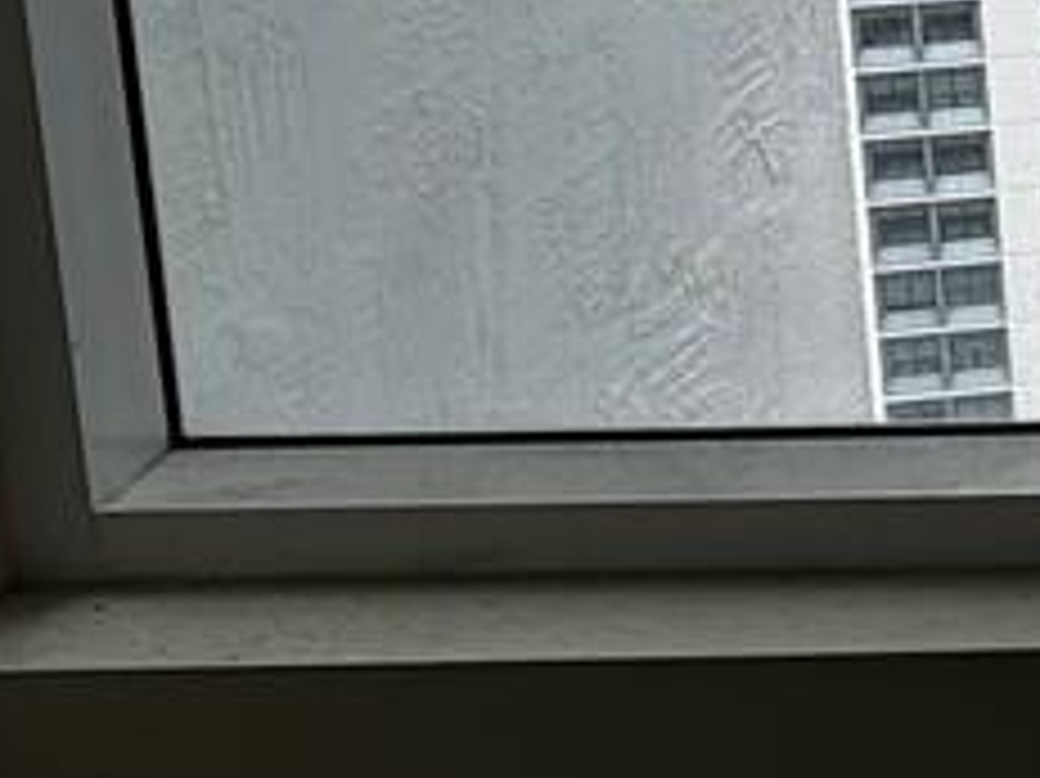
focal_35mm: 166
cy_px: -198
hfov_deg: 9.6
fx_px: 4985
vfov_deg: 8.8
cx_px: 2976
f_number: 1.78
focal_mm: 6.86
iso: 80
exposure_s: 1/1779
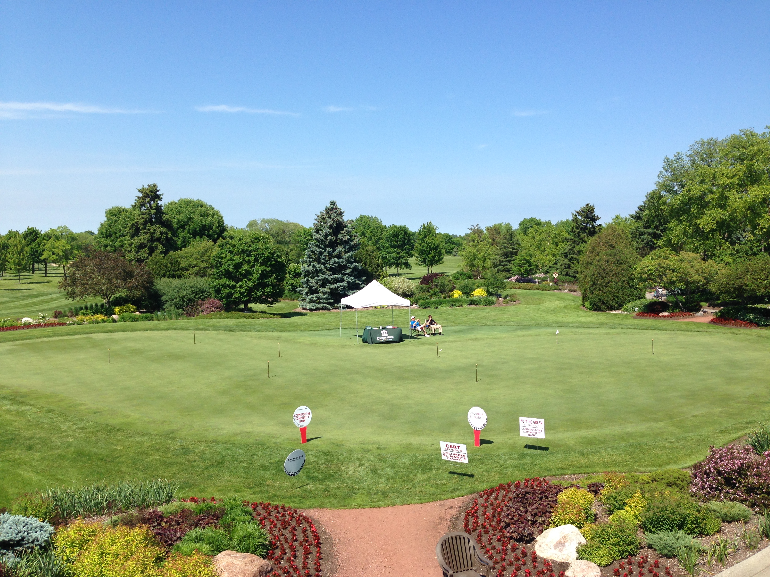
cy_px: 288
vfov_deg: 42.9
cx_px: 385
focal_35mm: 33
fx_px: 734
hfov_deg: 55.4
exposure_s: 1/1391
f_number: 2.4
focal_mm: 4.12
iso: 50
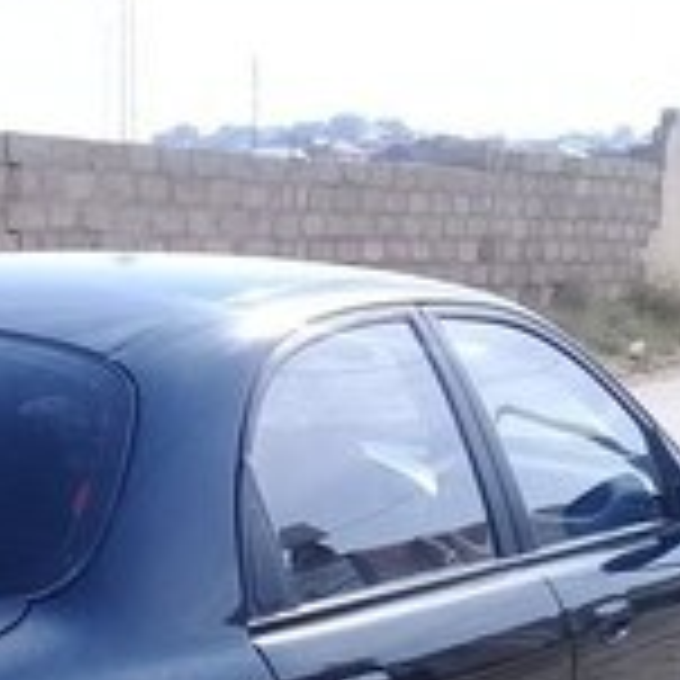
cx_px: 171
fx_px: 2000
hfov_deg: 19.2
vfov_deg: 17.9
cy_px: 905
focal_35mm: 90
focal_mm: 3.3
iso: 50
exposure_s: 1/696
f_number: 2.2
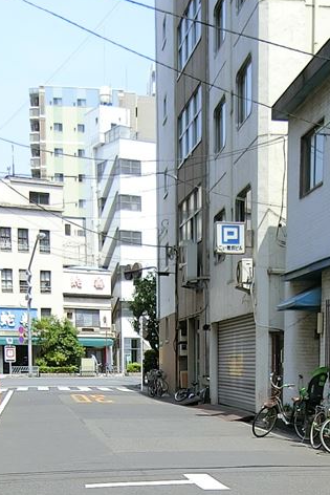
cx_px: 255
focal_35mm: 67
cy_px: 464
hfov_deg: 20.1
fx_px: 921
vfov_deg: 28.7
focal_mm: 4.06
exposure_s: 1/1000
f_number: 2.7
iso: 80
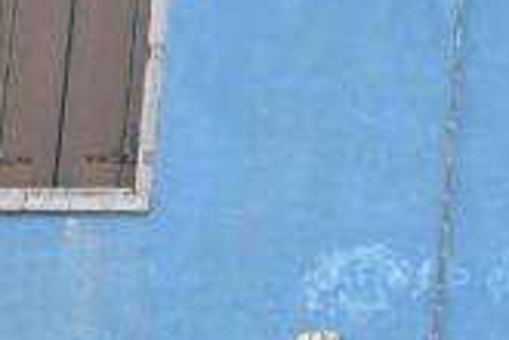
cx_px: 959
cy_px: 419
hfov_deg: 17.8
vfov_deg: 15.1
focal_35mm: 87
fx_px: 1230
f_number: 4
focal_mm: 14
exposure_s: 1/320
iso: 125
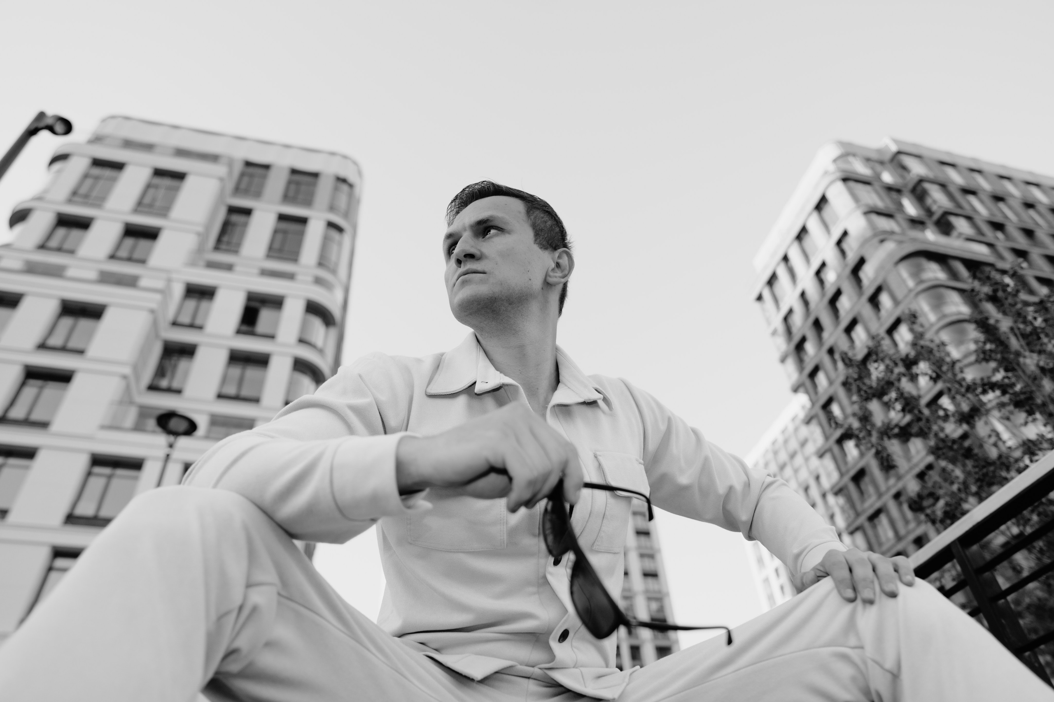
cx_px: 527
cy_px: 351
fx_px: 703
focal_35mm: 24
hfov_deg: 73.7
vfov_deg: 53.1
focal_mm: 24
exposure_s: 1/640
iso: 100
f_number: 2.8
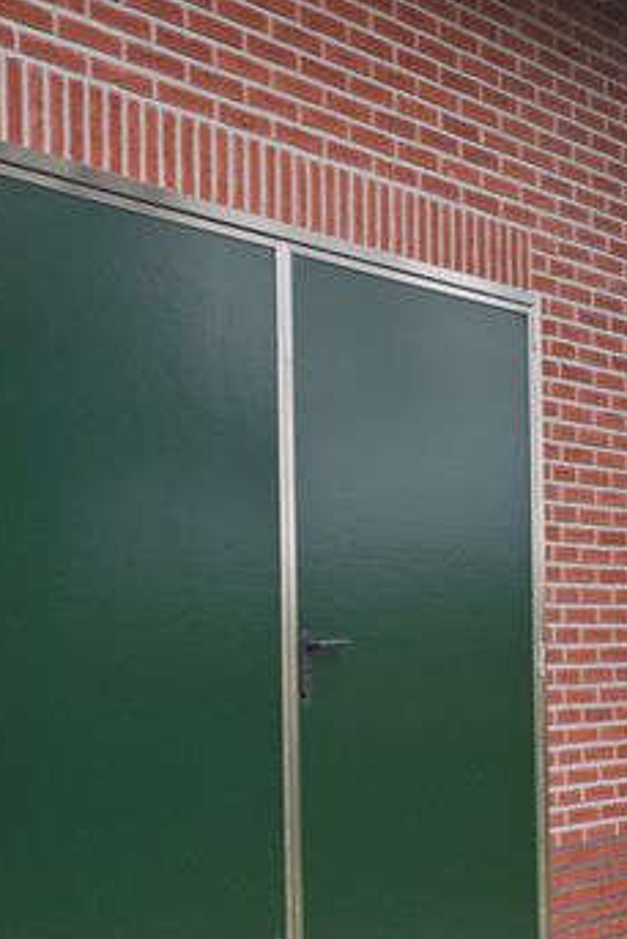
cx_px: 266
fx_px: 1827
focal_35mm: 70
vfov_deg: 28.5
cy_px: 682
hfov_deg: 19.5
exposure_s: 1/160
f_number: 5.6
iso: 400
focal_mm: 32
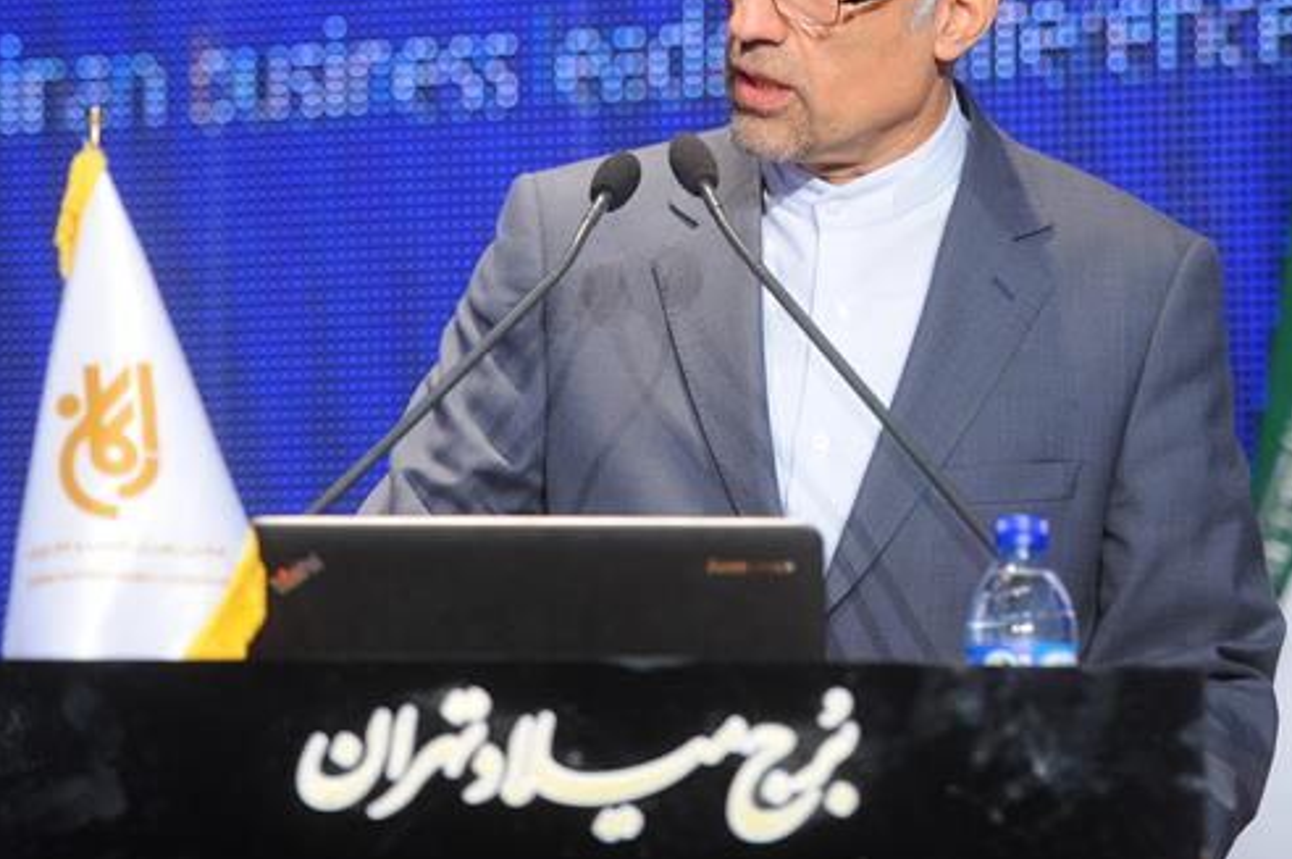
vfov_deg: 5.6
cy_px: 168
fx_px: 8748
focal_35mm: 244
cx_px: 746
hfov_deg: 8.4
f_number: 2.8
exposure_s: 1/160
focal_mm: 150
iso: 2000
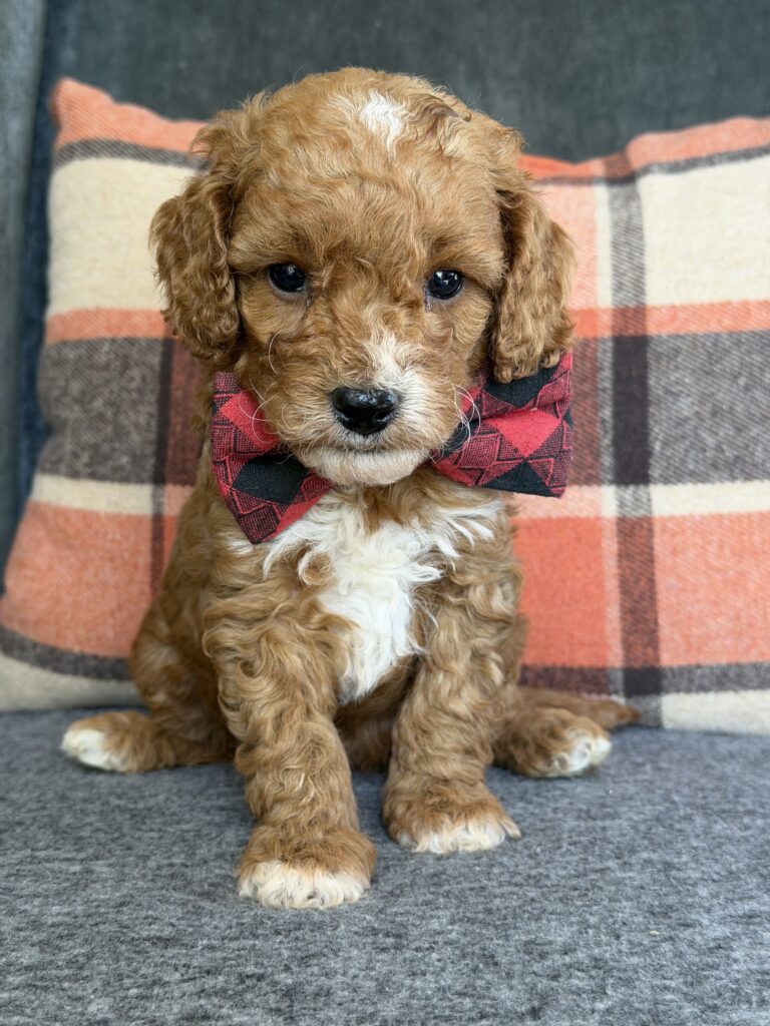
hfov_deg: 30.3
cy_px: 513
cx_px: 385
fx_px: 1424
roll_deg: -0.6
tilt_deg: -6.5
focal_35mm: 48
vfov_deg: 39.7
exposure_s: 1/60
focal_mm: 6.76
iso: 200
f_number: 1.78
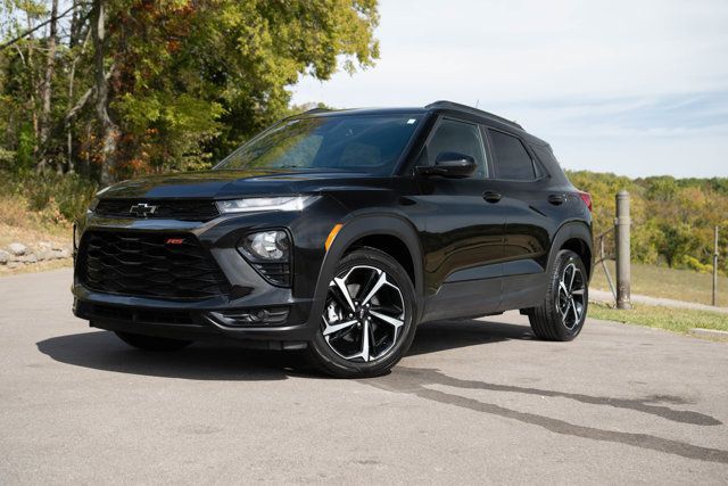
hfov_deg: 41.1
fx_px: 971
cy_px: 243
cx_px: 364
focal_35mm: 48
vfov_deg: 28.1
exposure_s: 1/1250
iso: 640
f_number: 5
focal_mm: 48
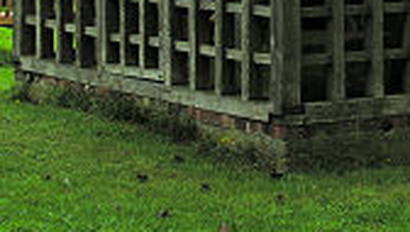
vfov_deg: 7.4
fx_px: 1753
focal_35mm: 161
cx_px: 343
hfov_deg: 13.3
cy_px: -120
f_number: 4.9
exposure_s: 1/112
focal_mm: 13.8
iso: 50
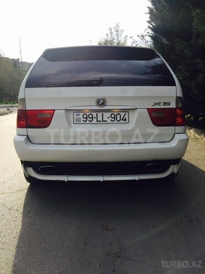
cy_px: 137
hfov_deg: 48.2
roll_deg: -1.5
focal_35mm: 29
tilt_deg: -8.2
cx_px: 102
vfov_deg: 61.7
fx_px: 229
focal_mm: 4.15
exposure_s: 1/1647
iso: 32
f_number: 2.2
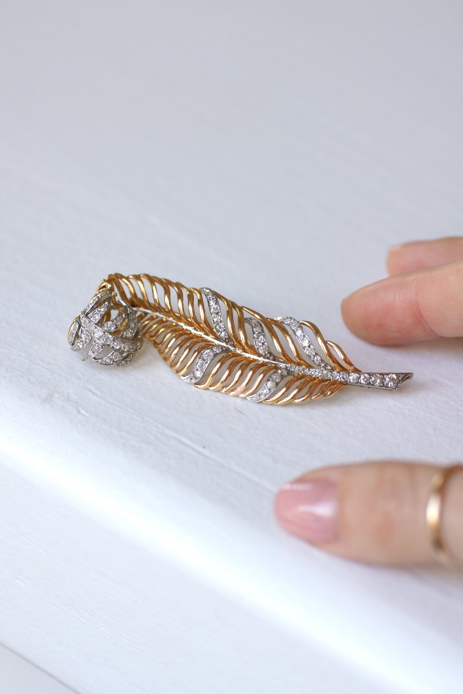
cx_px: 232
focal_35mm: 105
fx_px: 2025
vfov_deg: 19.5
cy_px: 347
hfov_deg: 13.0
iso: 200
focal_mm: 70
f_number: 4
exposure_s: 1/125
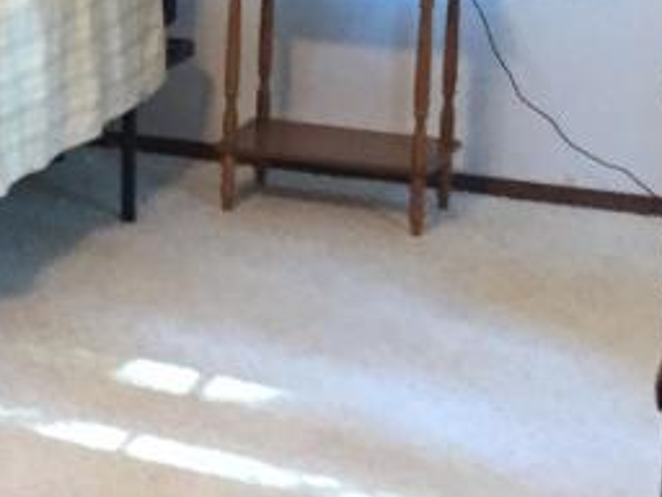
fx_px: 2218
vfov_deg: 12.6
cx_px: -297
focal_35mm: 116
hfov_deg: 15.8
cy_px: 28
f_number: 2.2
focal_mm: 4.15
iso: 250
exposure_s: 1/17
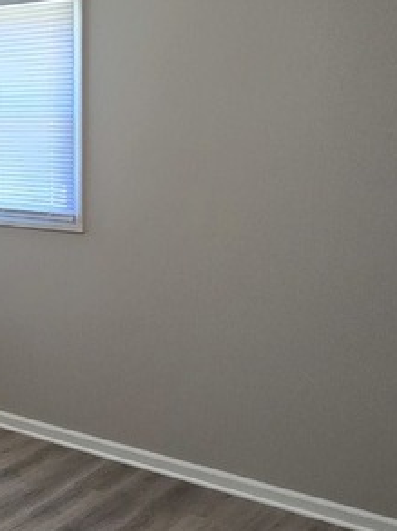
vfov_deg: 39.1
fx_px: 736
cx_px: 47
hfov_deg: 29.1
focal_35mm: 48
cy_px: 364
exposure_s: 1/60
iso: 200
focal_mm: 2.2
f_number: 2.2
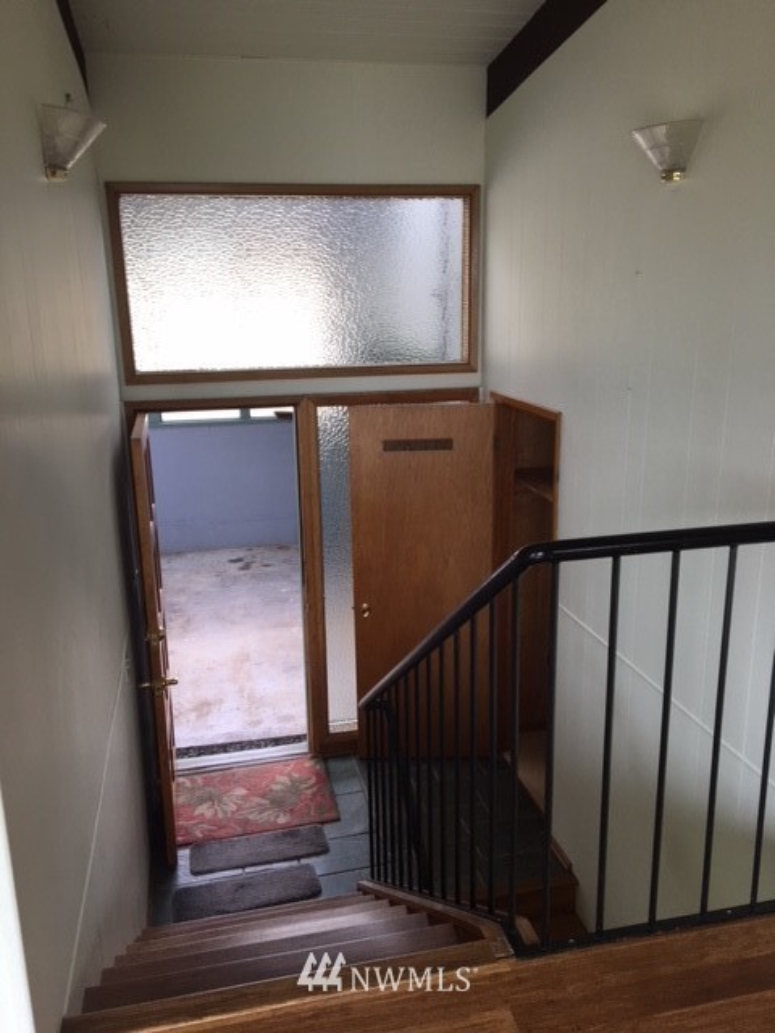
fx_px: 866
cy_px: 516
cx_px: 388
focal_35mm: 29
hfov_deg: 48.2
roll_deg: +2.0
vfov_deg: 61.7
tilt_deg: -15.1
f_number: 2.2
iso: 32
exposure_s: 1/60
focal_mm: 4.15
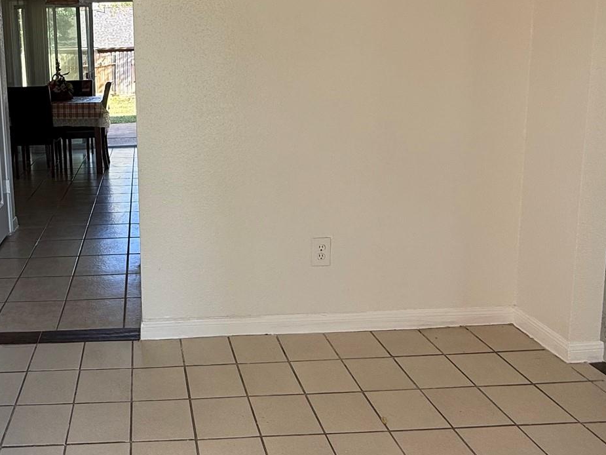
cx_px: 151
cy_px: 133
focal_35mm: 31
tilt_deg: -7.5
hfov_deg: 55.5
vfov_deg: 44.4
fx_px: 543
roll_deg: +1.6
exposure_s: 1/100
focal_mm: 2.22
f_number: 2.2
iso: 64
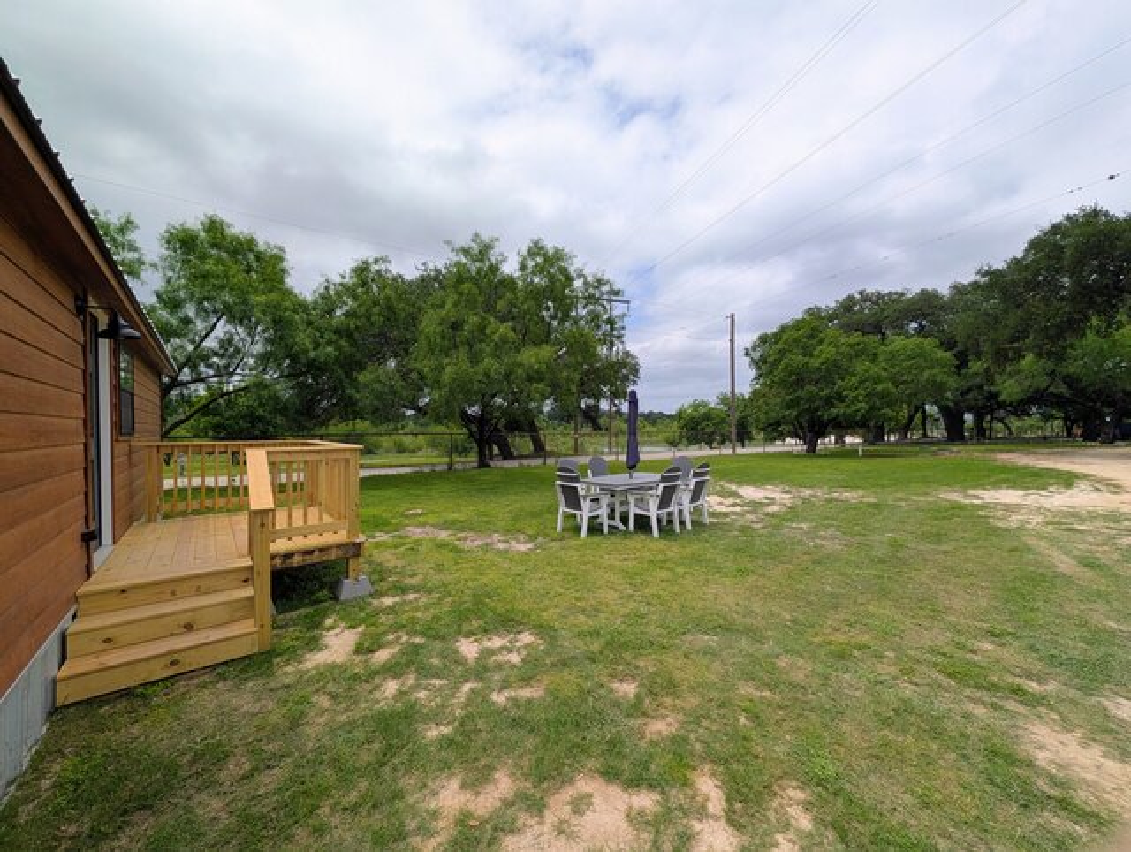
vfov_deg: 94.6
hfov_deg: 110.5
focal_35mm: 12
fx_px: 393
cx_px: 566
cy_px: 426
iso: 51
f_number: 1.7
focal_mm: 2.02
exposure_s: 1/4505
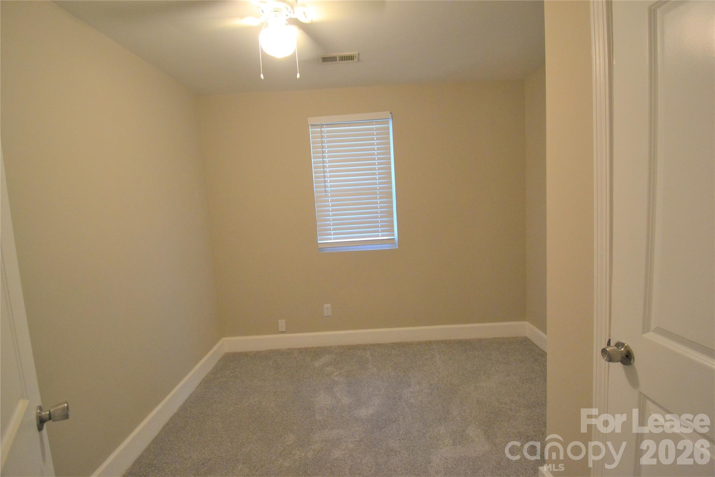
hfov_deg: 100.4
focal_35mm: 15
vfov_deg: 77.3
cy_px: 238
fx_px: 298
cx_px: 358
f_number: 3.5
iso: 1600
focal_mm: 10
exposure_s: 1/60
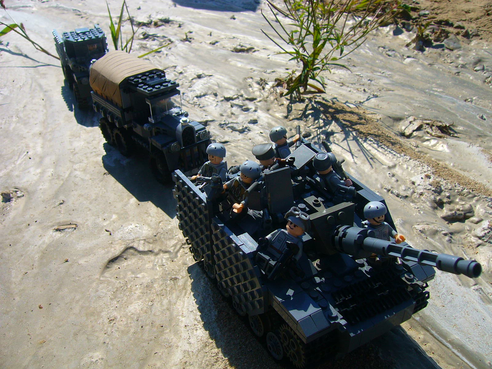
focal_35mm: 35
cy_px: 184
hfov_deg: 52.6
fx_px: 497
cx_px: 246
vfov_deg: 40.7
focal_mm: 5.8
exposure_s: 1/500
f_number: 5.6
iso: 64
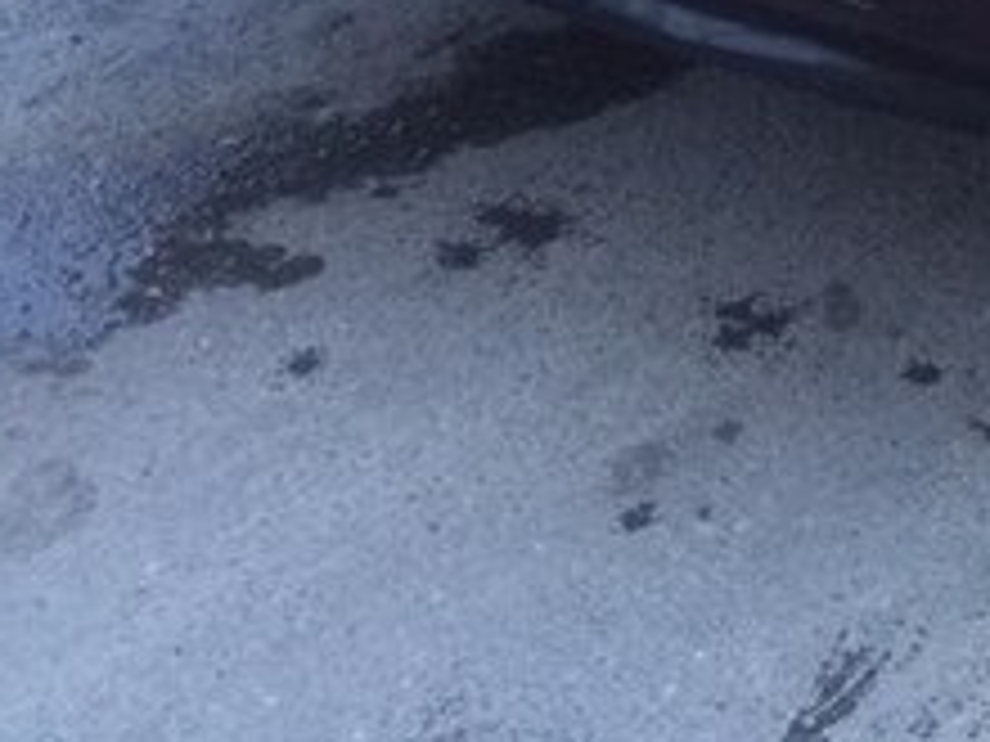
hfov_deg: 20.1
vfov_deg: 15.7
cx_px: 1372
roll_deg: -2.6
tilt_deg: -21.6
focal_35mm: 87
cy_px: -353
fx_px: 2488
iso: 160
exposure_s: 1/33
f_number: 2.2
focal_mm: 4.15
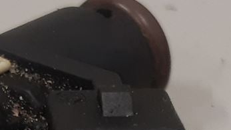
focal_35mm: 167
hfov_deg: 12.9
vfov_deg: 7.1
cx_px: 96
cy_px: 235
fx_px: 1023
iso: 125
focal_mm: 3.93
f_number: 1.7
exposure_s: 1/50
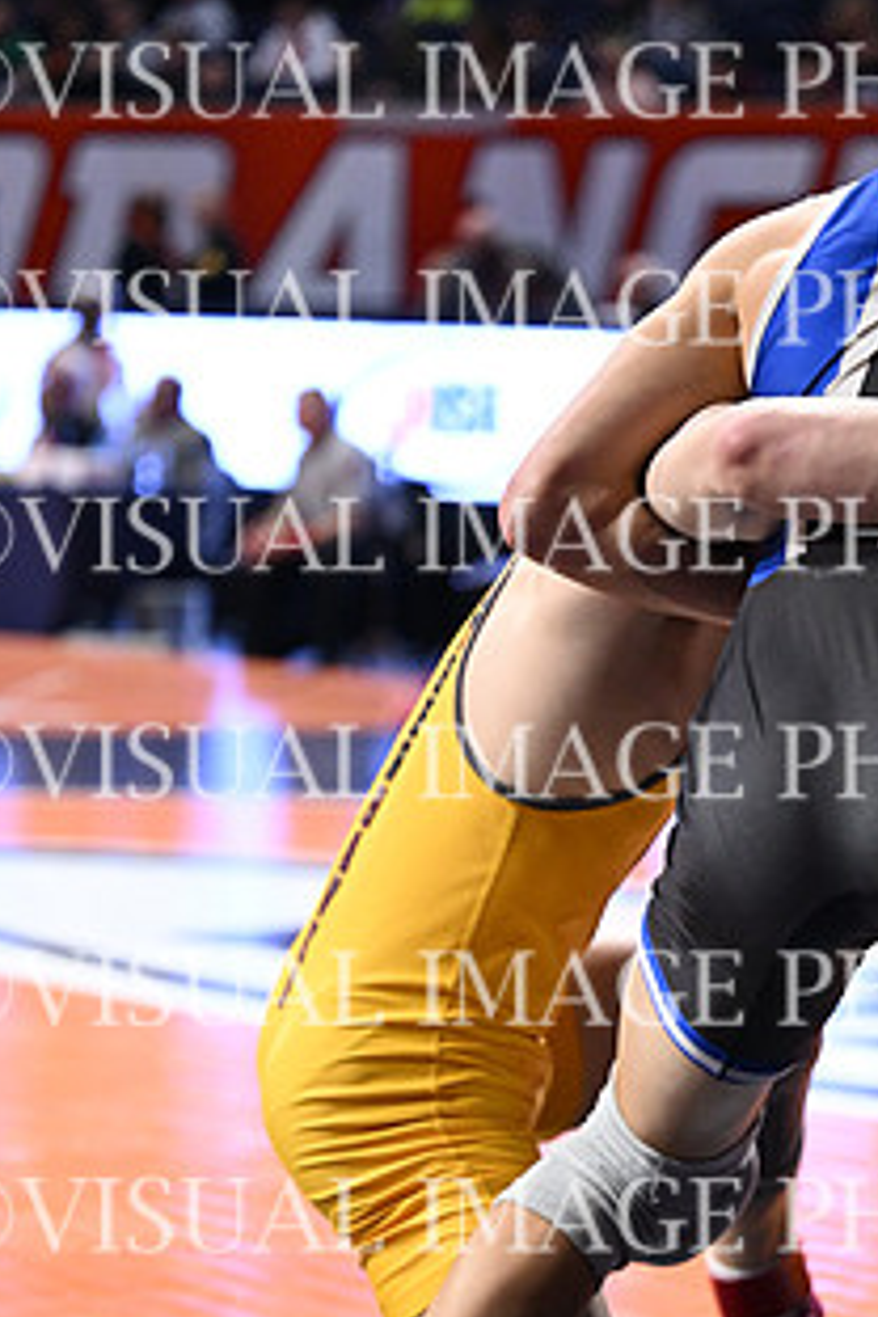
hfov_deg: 9.4
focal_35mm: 145
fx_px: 5304
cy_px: 1102
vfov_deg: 14.1
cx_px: 749
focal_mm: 78
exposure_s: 1/1000
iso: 3600
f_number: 2.8
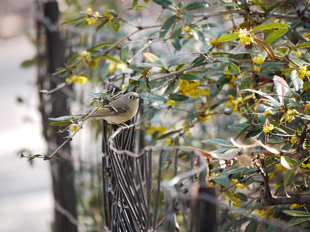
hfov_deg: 3.3
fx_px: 5373
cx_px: 155
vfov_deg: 2.5
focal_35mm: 600
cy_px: 116
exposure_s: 1/500
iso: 1600
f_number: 5.6
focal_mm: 300
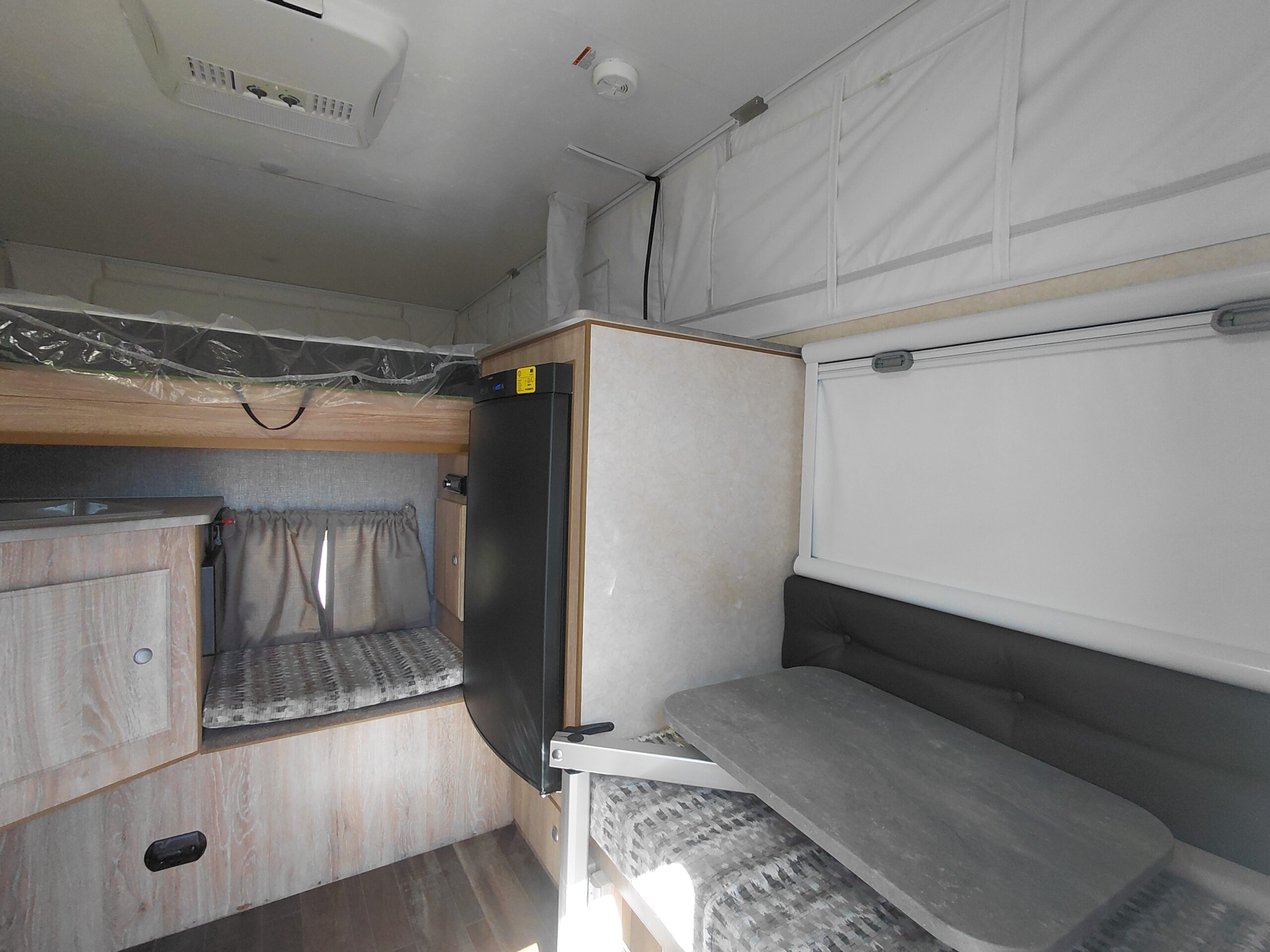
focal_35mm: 16
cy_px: 476
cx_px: 635
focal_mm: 1.64
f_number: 2.2
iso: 64
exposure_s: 1/120
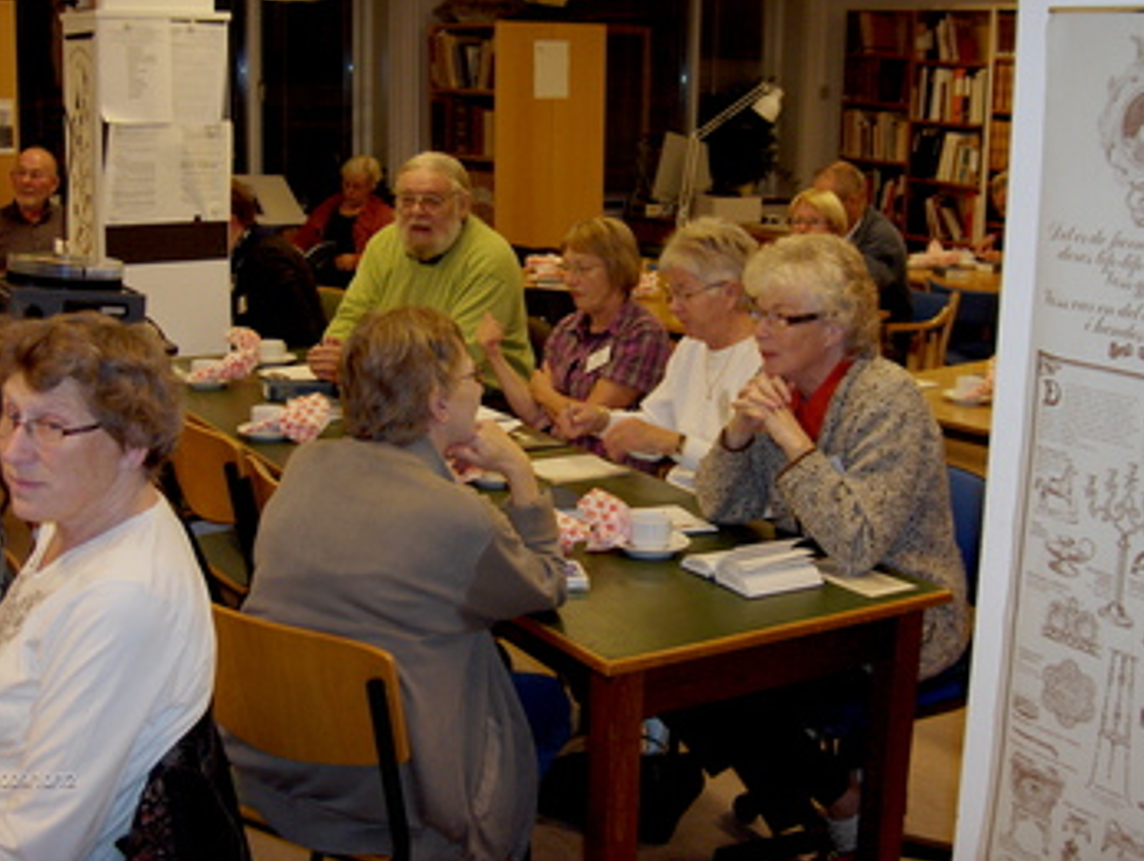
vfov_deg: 32.2
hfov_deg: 42.0
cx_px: 584
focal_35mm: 45
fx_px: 1489
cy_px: 388
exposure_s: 1/60
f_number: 2.8
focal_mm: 8
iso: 100
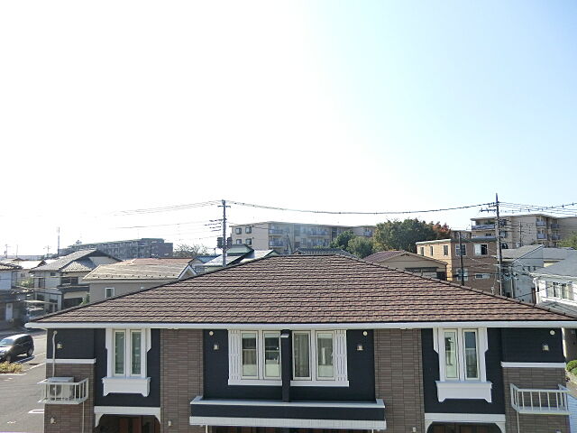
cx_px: 288
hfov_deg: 71.6
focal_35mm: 24
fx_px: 400
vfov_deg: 56.8
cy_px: 216
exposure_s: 1/800
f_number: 3.2
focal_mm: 4.3
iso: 80
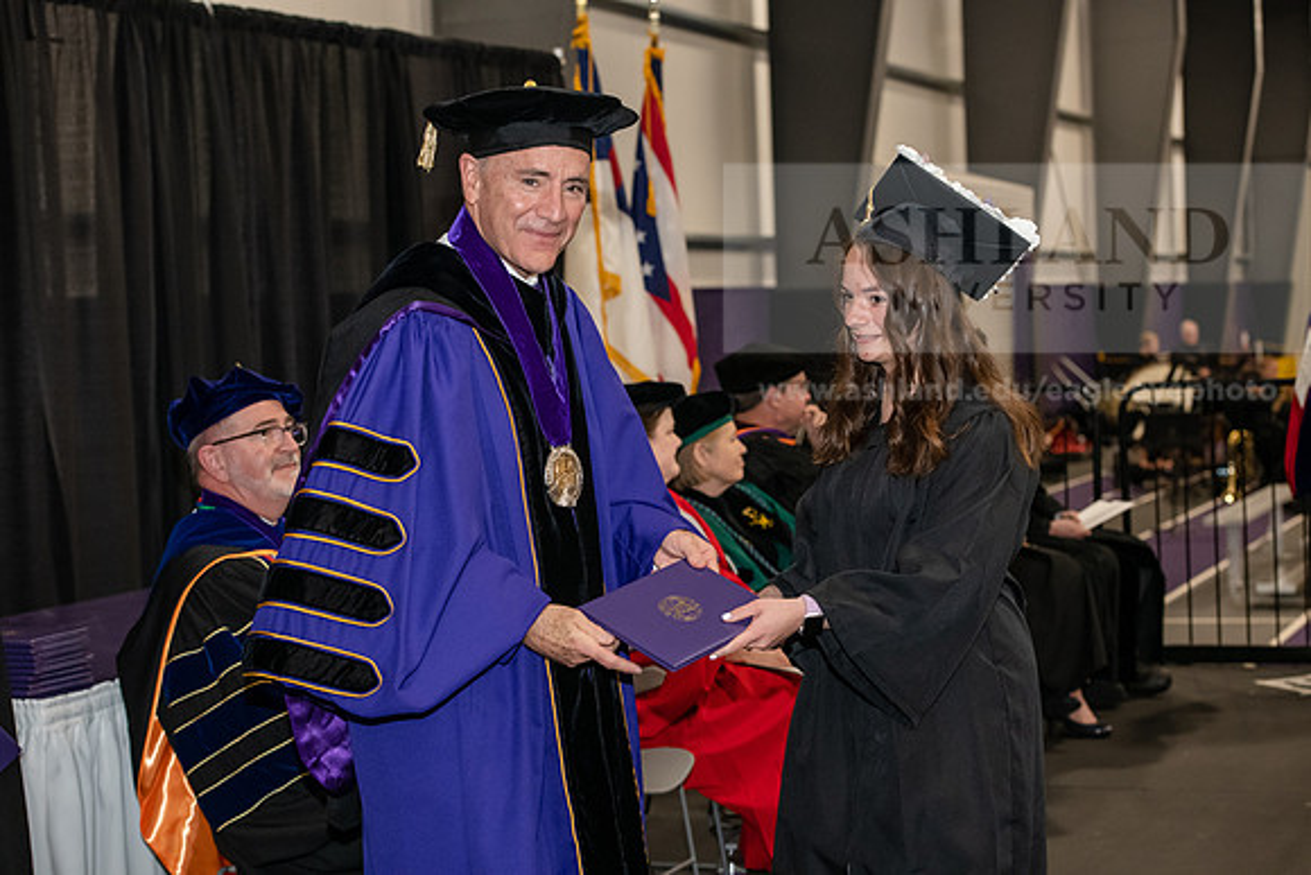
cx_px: 656
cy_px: 438
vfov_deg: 19.5
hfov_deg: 28.8
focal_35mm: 70
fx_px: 2550
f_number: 5
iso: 2500
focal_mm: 70
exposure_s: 1/200
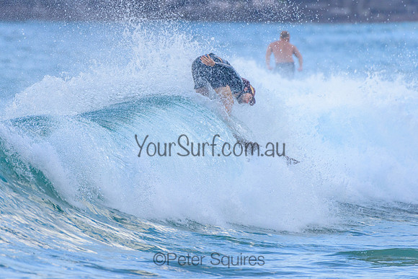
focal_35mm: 613
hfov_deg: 3.4
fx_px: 7120
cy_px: 109
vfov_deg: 2.2
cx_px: 162
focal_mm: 500
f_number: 5.6
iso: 640
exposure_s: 1/2000
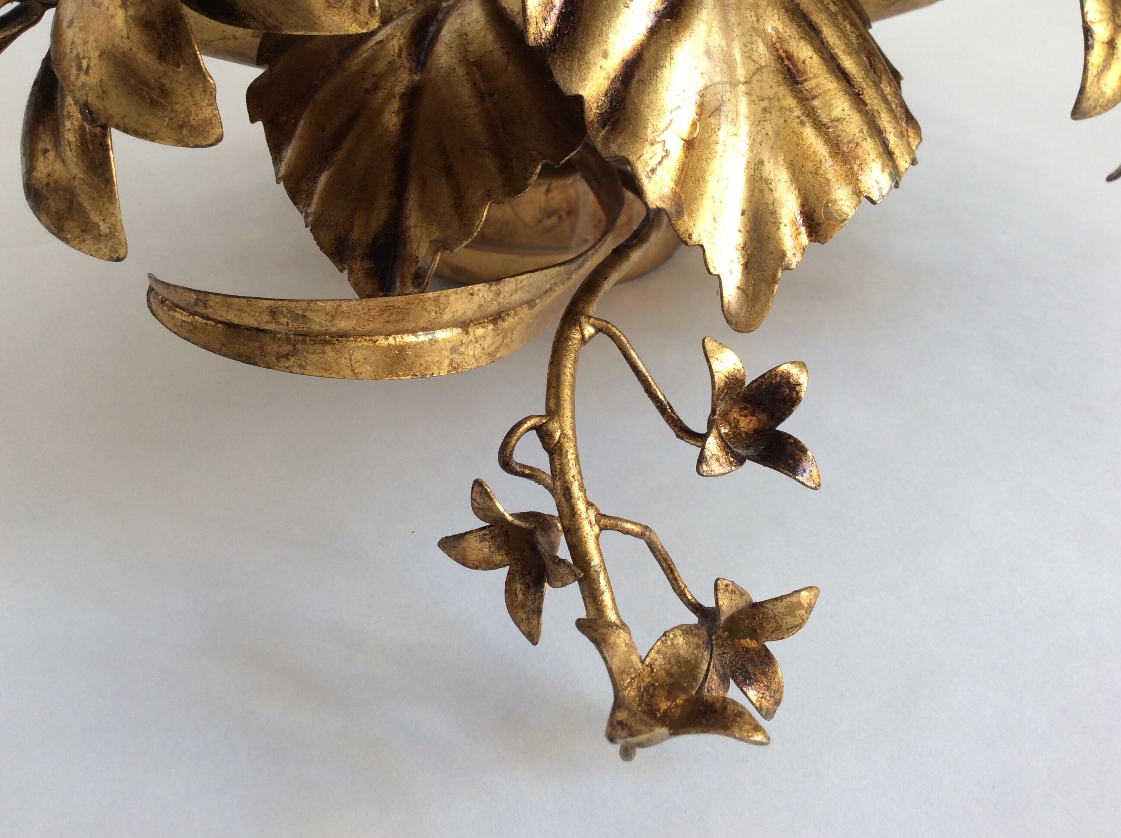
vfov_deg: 44.1
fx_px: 1035
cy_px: 419
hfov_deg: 56.9
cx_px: 560
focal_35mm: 32
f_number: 2.4
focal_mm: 3.3
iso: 32
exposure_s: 1/25
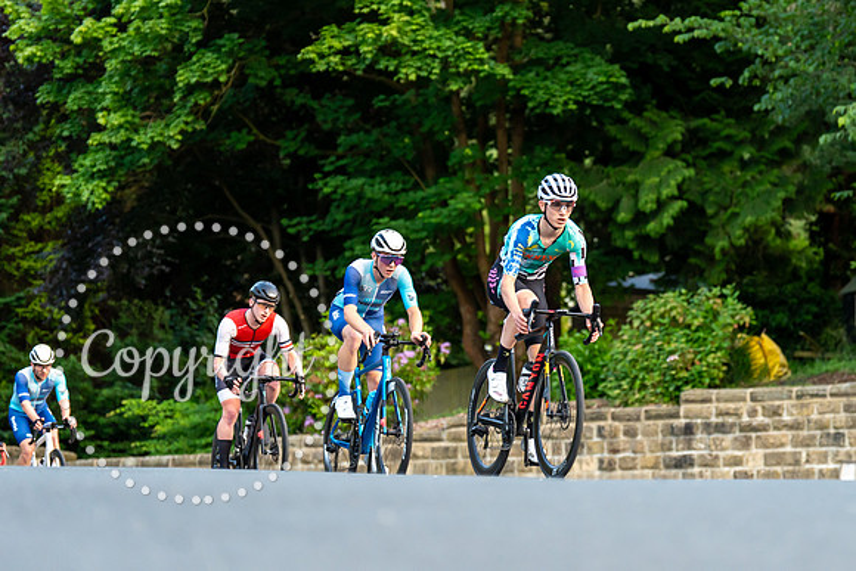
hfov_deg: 16.5
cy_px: 224
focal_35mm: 124
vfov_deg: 11.1
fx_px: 2951
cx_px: 521
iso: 1250
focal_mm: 102
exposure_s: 1/1000
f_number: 2.8
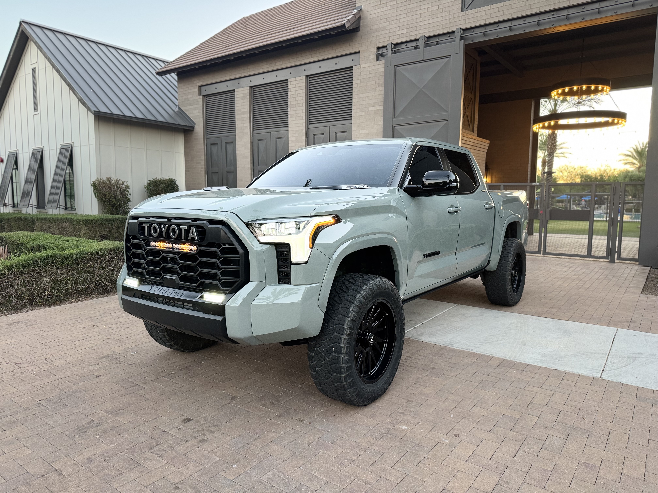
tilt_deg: -5.6
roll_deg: -0.4
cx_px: 329
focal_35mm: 24
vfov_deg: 56.8
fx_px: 456
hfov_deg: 71.6
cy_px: 246
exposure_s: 1/60
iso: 160
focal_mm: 6.76
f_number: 1.78
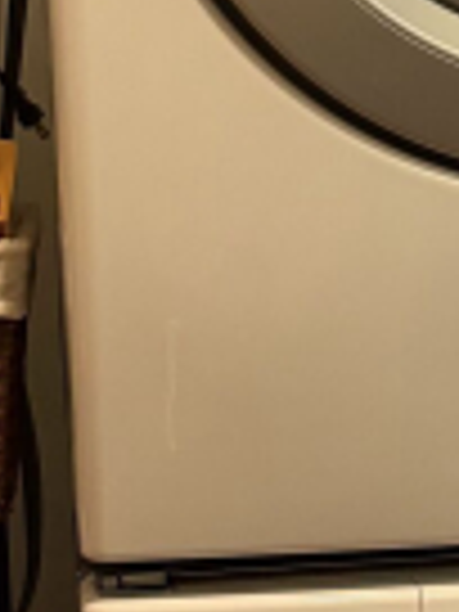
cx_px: 297
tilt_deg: -7.9
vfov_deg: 16.7
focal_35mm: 118
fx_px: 2086
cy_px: 353
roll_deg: +1.5
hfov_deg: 12.5
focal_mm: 6.76
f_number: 1.78
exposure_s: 1/60
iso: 800
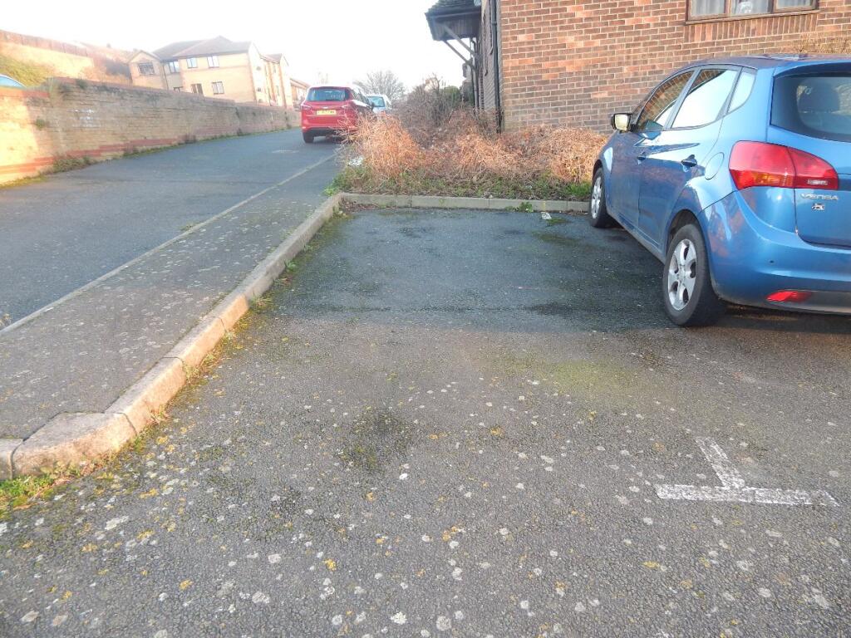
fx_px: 565
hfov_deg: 73.9
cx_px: 426
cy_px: 319
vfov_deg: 58.9
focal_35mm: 23
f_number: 3
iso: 125
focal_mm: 4
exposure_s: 1/30
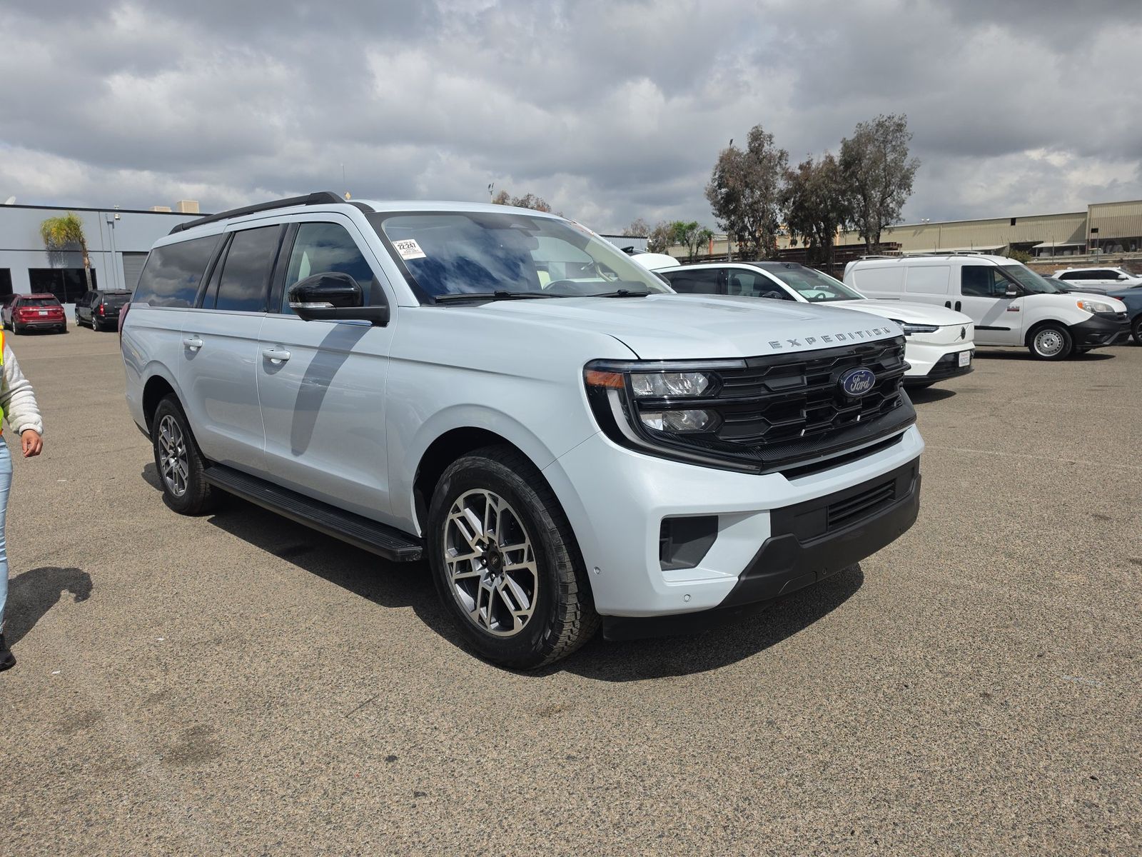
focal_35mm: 23
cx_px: 571
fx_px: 759
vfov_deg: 58.9
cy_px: 428
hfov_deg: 73.9
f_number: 1.4
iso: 49
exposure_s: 1/7940
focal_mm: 6.5
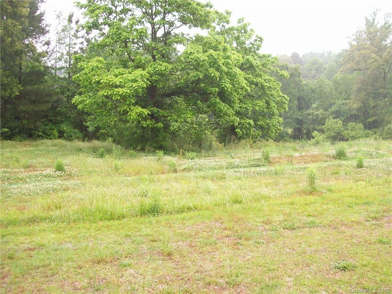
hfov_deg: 51.4
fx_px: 408
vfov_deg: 39.7
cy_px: 147
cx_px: 196
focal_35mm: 36
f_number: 2.7
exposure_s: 1/127
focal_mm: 6
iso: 200
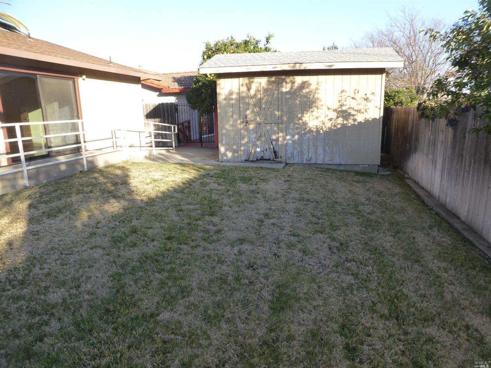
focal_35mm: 25
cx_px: 246
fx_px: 354
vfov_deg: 54.9
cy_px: 184
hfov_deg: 69.4
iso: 160
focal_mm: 4.3
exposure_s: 1/250
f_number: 3.3
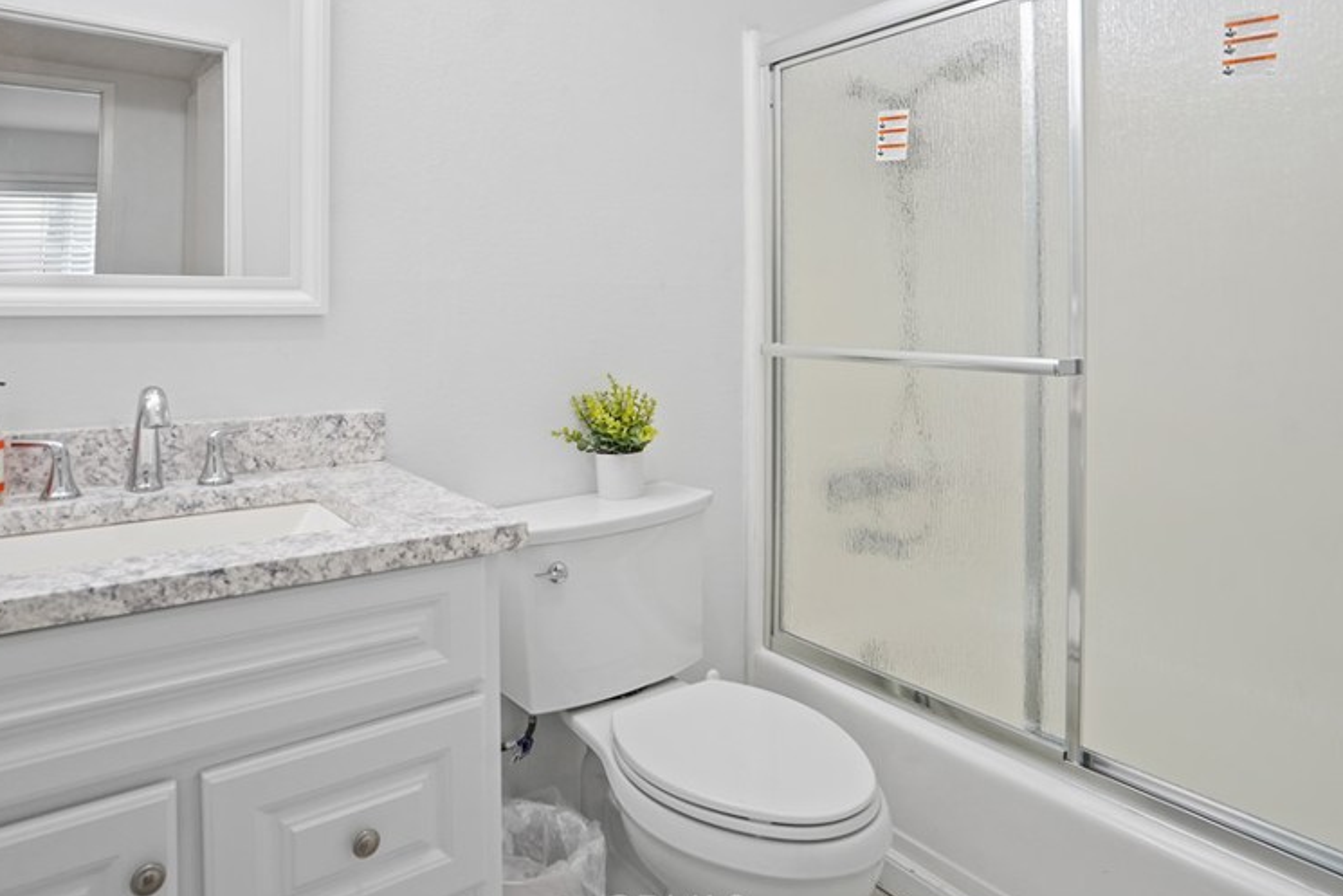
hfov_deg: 78.4
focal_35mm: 22
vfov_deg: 56.4
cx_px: 609
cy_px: 322
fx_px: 821
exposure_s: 1/30
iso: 1000
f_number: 7.1
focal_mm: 16
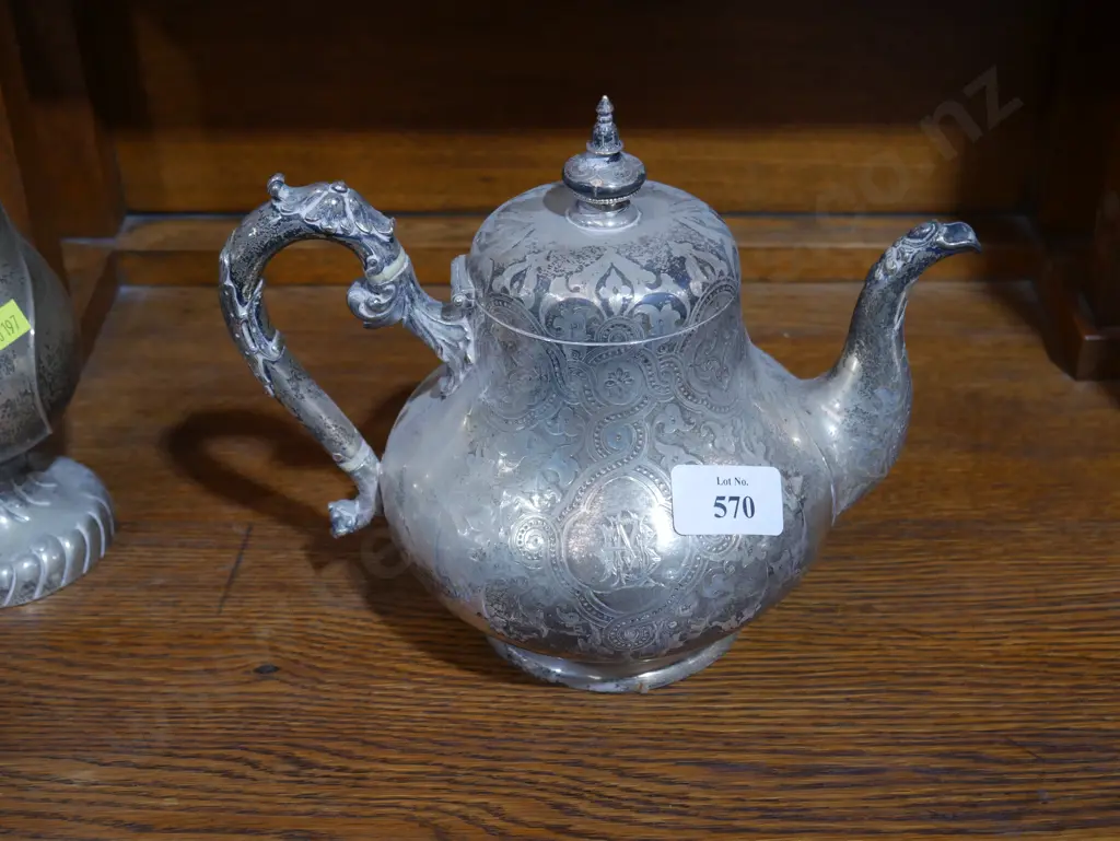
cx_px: 560
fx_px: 1619
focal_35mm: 50
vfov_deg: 29.1
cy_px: 420
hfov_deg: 38.2
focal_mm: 25
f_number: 5.3
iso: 640
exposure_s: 1/60
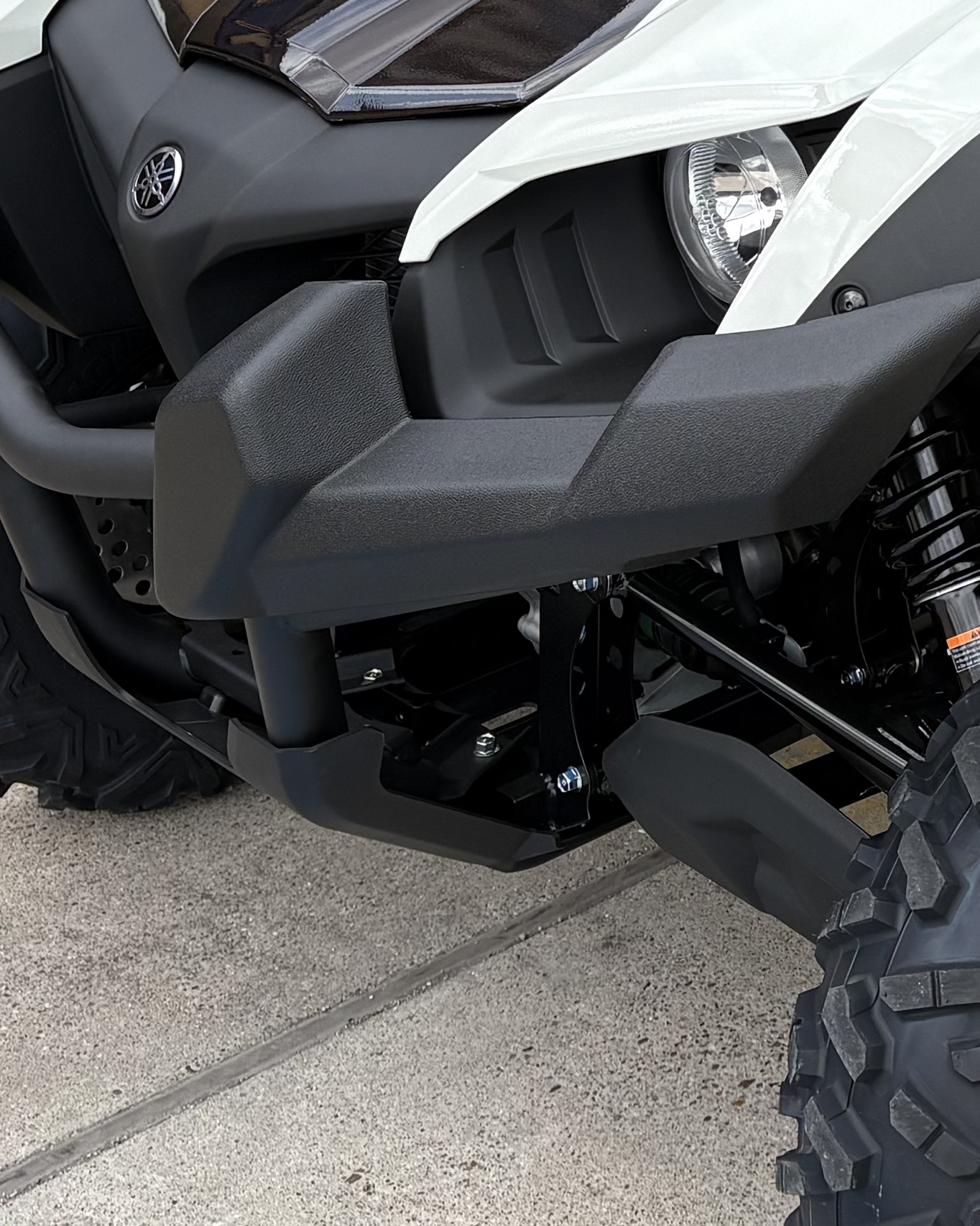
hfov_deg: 16.9
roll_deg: -0.1
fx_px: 3082
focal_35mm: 85
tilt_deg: -16.3
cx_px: 1309
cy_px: 45
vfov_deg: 21.8
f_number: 1.6
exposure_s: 1/1263
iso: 50
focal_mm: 5.96
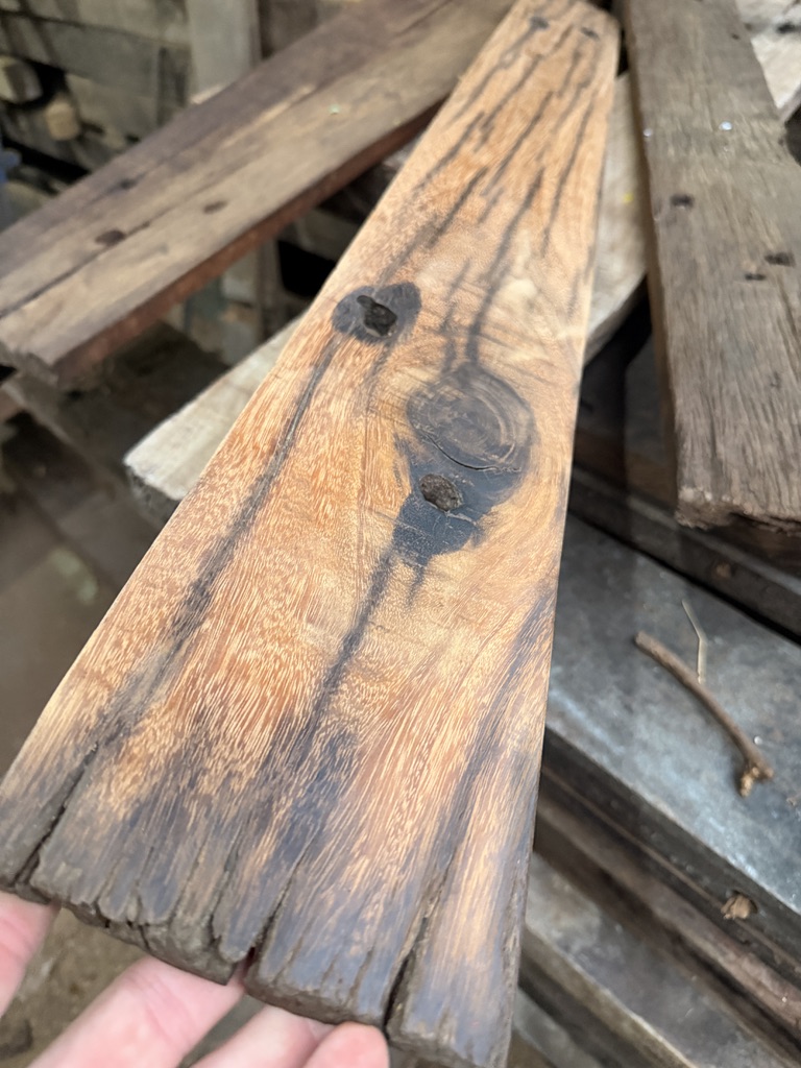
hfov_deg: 56.8
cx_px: 400
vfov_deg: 71.6
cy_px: 534
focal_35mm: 24
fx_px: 740
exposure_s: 1/40
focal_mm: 6.76
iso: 800
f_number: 1.78
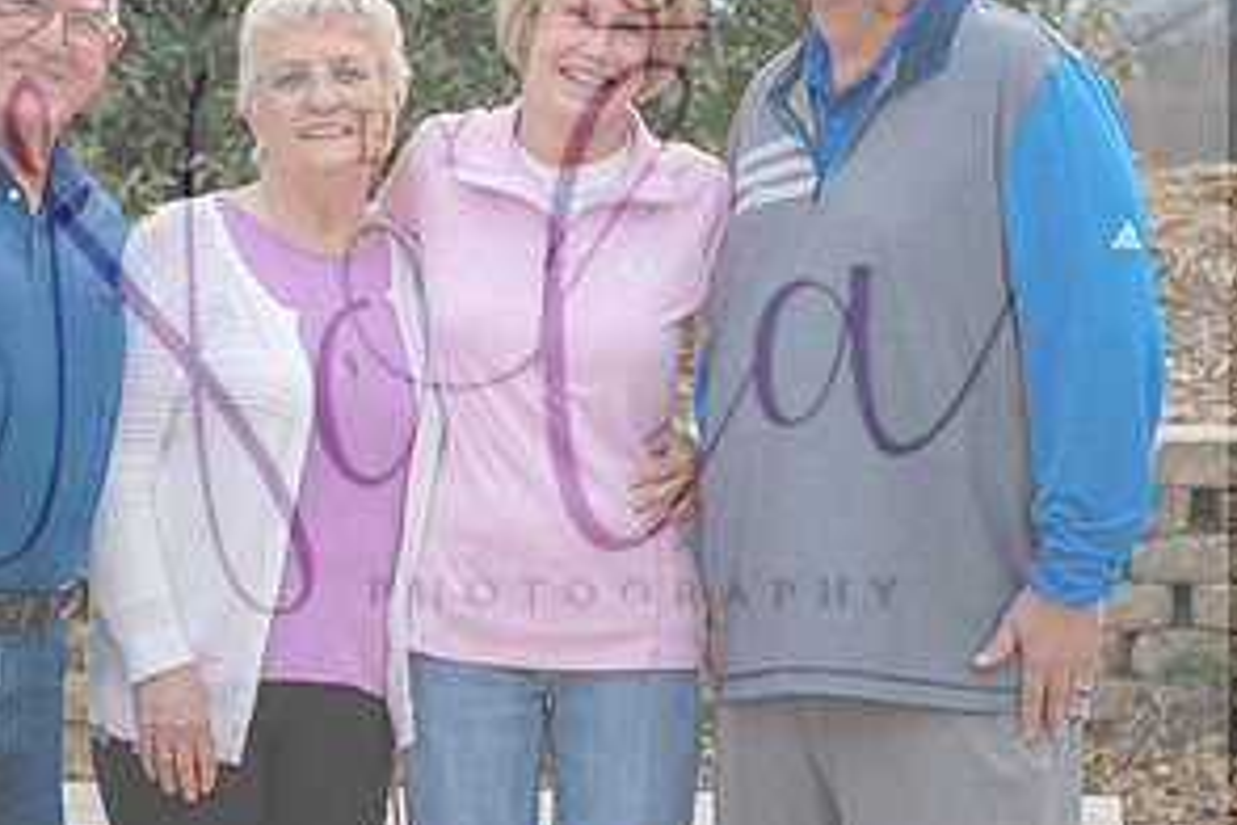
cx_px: 467
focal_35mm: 158
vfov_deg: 8.7
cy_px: 221
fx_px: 5429
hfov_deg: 13.0
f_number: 7.1
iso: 400
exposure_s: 1/640
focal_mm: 80
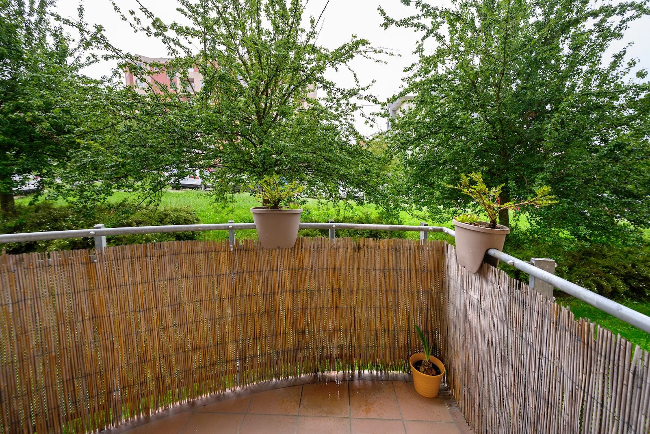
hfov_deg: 104.2
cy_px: 217
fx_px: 253
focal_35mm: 14
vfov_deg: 81.2
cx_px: 325
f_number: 8
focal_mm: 14
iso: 400
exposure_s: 1/13
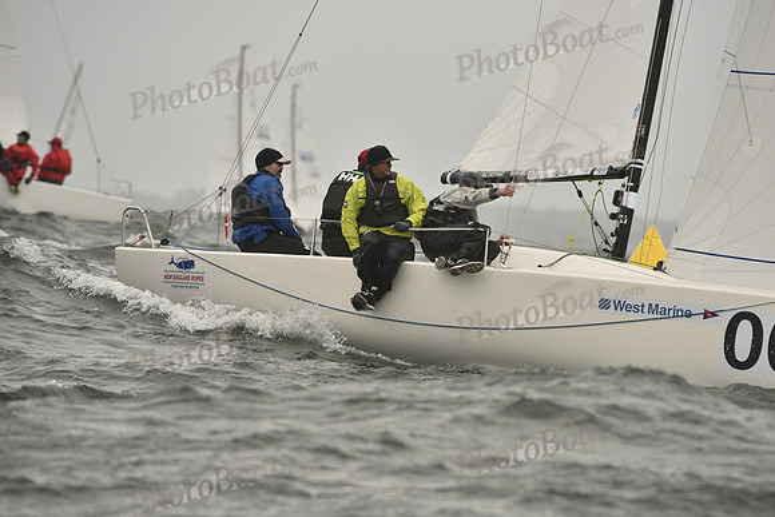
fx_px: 8613
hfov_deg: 5.2
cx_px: 388
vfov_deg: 3.4
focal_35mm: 400
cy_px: 258
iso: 400
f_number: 6.3
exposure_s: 1/1250
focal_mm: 400
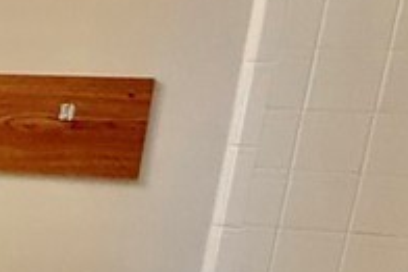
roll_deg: -2.9
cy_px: 301
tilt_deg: -12.9
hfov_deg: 19.5
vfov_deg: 17.4
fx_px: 862
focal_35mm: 76
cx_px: -337
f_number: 2.2
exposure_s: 1/60
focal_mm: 2.22
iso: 500
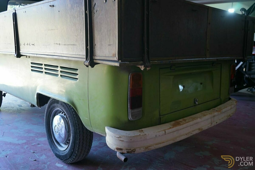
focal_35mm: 33
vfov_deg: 40.0
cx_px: 128
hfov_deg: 57.2
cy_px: 85
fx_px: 234
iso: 400
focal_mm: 33
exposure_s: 1/40
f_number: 5
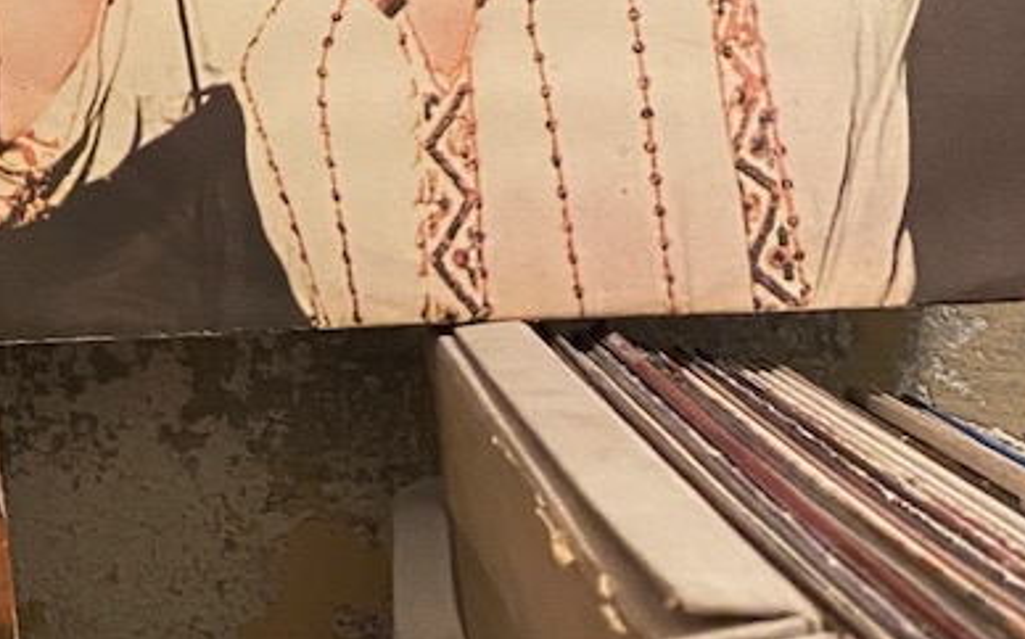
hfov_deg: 21.8
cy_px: 539
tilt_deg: -16.0
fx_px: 2541
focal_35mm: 91
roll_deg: -0.5
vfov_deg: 14.2
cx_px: -50
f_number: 1.8
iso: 500
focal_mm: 4.25
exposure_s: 1/50
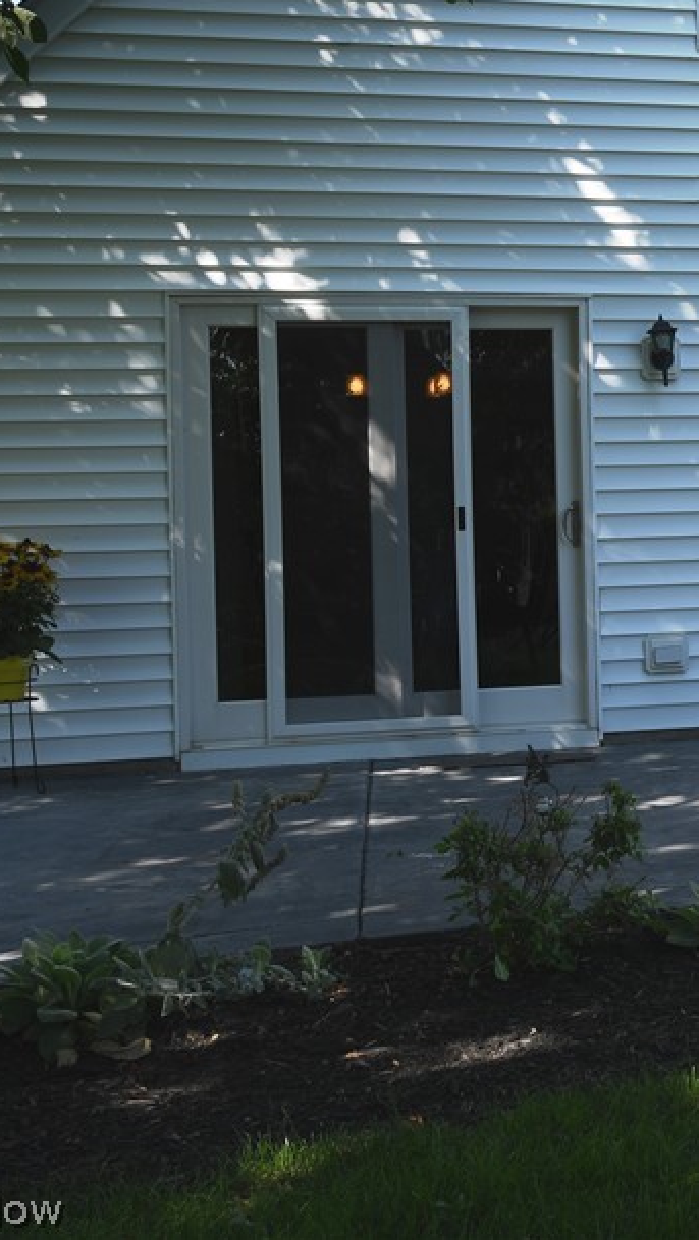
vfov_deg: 37.1
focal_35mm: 56
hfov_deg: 19.4
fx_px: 1843
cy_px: 505
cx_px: 964
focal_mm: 20
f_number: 6.7
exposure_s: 1/125
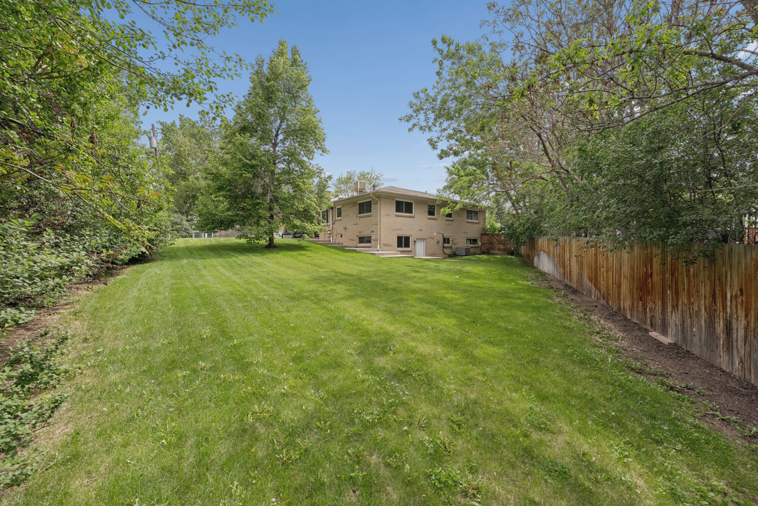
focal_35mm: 14
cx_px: 379
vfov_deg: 81.3
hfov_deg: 104.2
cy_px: 253
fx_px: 295
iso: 200
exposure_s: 1/250
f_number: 9
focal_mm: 14
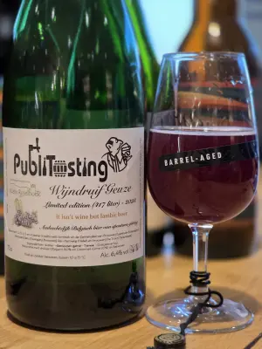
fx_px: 696
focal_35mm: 69
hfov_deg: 21.3
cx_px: 131
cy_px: 174
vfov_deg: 28.2
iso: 320
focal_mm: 7.9
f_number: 2.4
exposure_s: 1/40
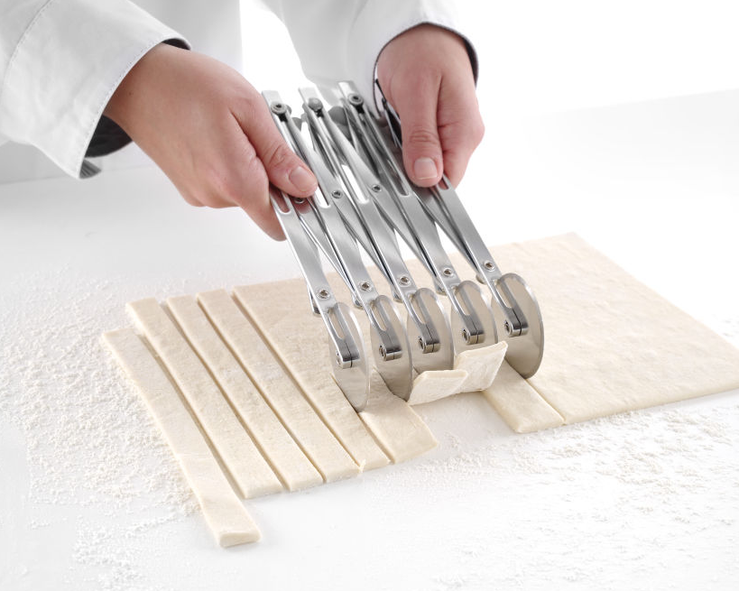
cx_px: 368
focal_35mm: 63
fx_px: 1378
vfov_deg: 24.2
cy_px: 297
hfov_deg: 30.0
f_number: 9
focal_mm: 55
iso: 200
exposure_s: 1/80
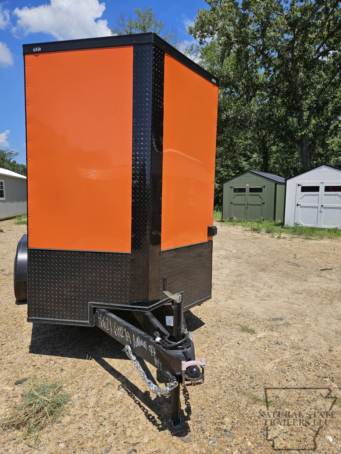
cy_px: 227
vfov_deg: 73.9
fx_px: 302
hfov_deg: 58.9
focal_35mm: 23
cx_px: 170
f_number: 1.8
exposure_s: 1/2371
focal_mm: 5.4
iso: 25
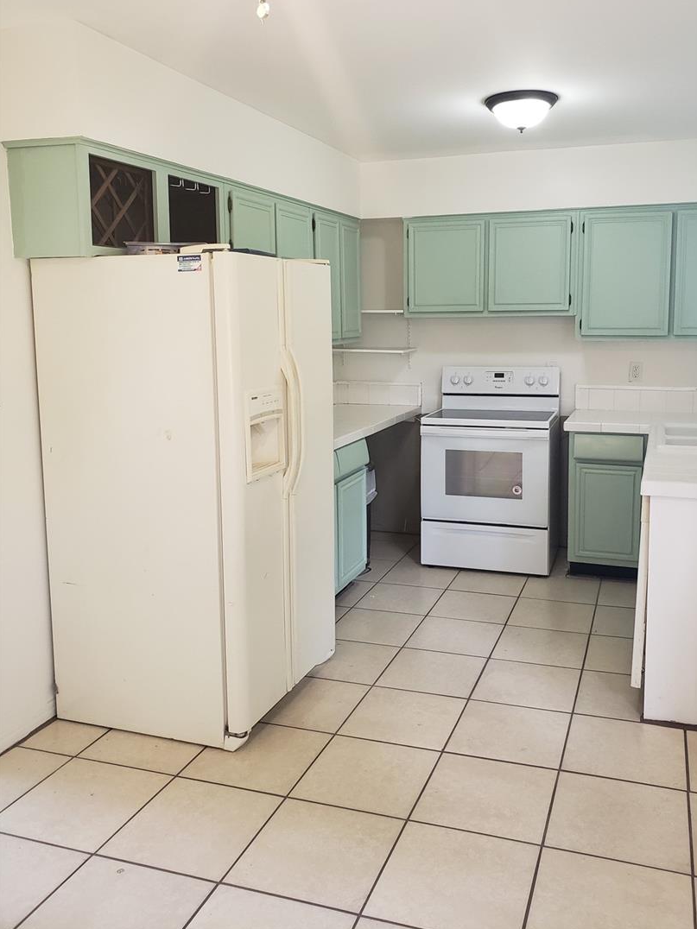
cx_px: 386
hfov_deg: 48.1
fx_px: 779
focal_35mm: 29
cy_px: 414
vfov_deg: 61.5
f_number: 2.4
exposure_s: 1/60
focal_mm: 4.3
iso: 250
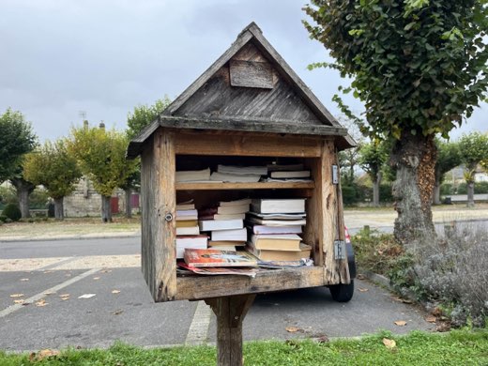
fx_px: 367
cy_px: 183
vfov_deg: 53.1
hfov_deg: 67.3
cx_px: 244
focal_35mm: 26
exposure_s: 1/615
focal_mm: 5.1
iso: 50
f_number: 1.6
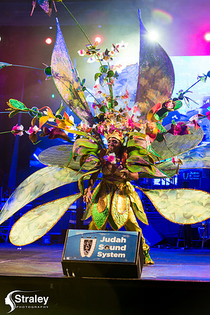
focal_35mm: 100
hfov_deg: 13.7
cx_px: 105
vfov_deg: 20.4
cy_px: 158
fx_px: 877
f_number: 5.6
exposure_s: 1/320
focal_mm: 100
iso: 2500
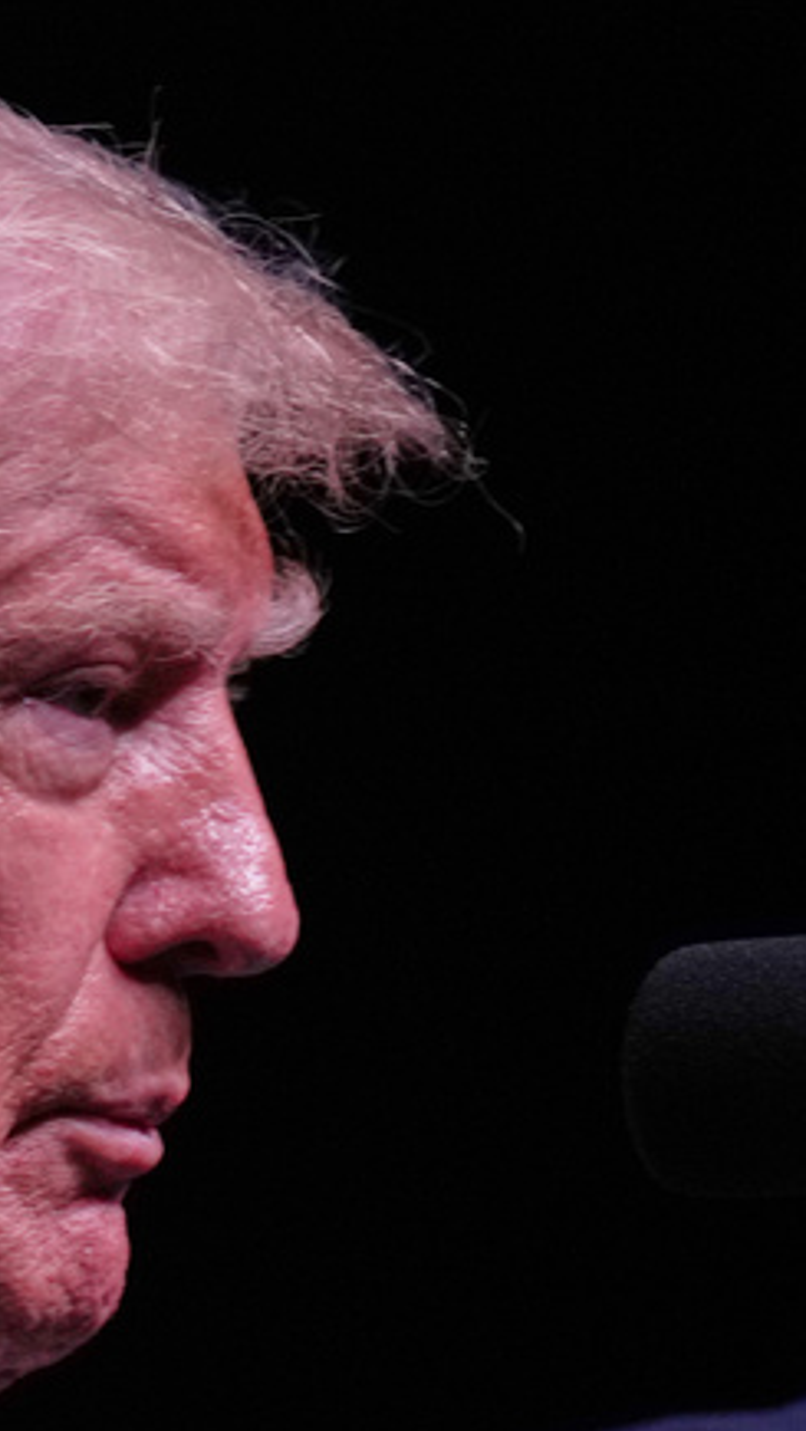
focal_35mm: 1478
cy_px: 743
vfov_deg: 1.5
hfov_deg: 0.8
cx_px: 1471
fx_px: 56101
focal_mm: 400
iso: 2000
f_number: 2.8
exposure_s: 1/1000
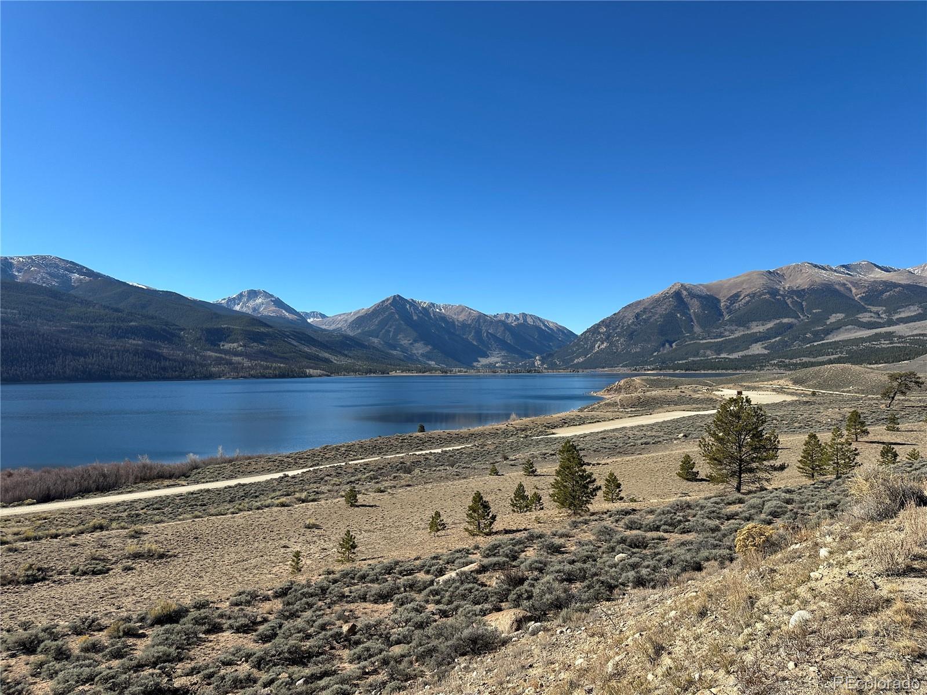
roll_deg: +1.0
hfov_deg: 71.6
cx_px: 464
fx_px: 643
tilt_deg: +2.6
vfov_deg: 56.8
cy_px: 348
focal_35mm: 24
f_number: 1.78
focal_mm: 6.86
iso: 80
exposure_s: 1/4184
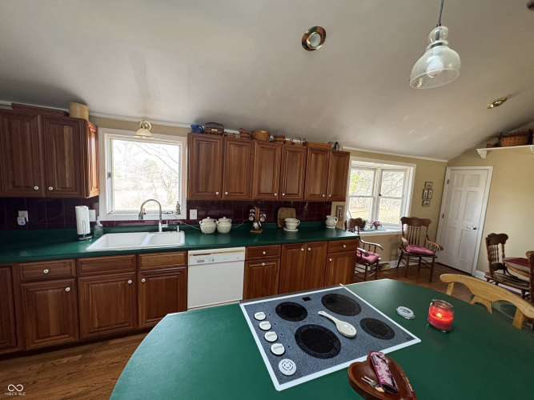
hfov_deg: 102.1
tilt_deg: -6.0
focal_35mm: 14
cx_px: 267
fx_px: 216
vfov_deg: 85.7
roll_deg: -2.4
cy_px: 200
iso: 200
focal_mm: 2.22
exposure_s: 1/60
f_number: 2.2
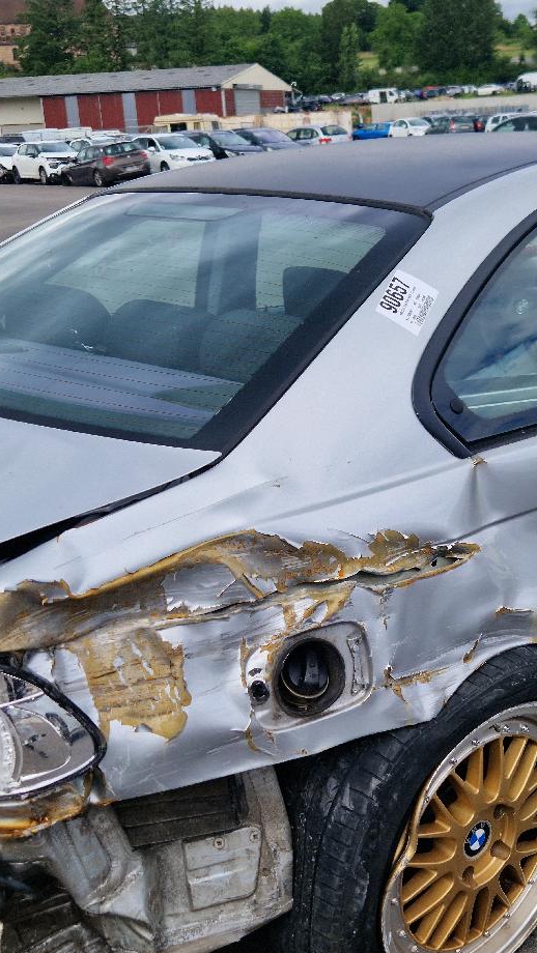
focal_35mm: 49
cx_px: 392
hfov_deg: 24.2
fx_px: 1239
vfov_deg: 42.1
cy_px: 517
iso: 50
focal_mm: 5.4
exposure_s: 1/1111
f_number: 1.8
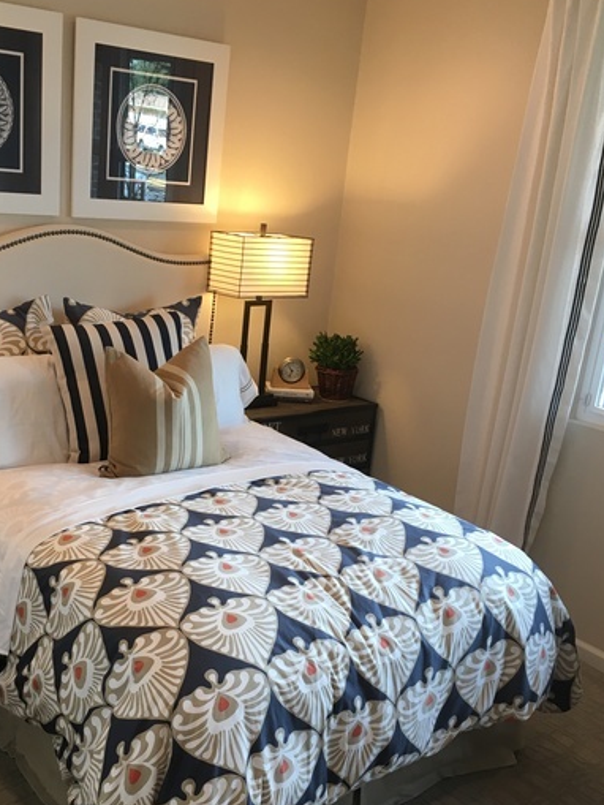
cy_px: 478
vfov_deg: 48.7
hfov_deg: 37.6
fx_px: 884
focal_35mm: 38
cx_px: 236
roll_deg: -5.6
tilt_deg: -19.7
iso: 25
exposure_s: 1/30
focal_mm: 4.15
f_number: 2.2
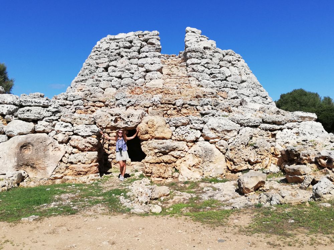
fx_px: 299
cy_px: 125
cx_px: 167
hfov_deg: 58.4
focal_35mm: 31
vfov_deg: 45.4
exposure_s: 1/1253
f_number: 2.2
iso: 50
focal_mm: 3.81
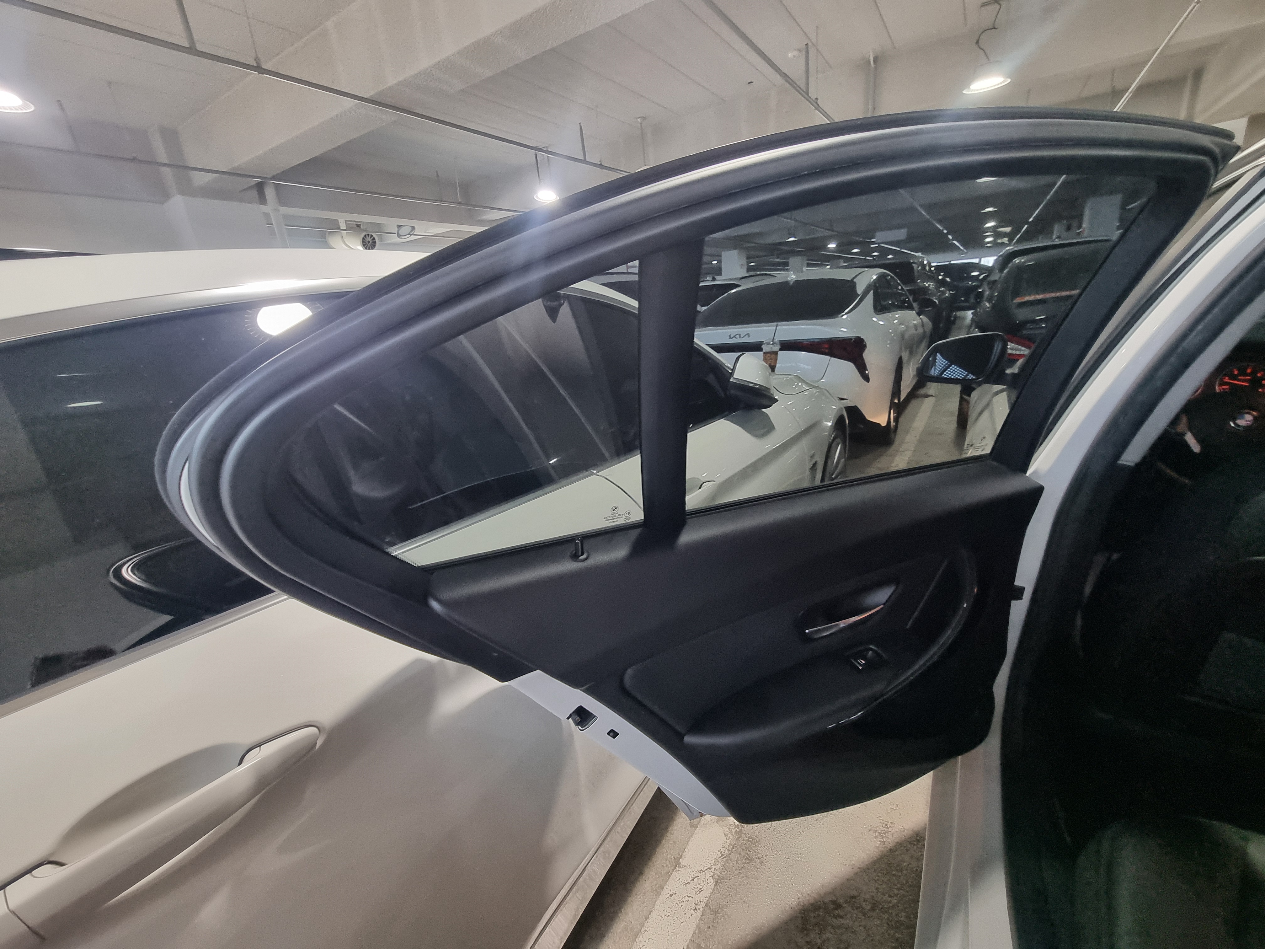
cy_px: 474
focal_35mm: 13
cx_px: 632
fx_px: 475
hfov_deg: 106.2
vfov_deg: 89.9
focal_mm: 2.2
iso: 320
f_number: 2.2
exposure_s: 1/40
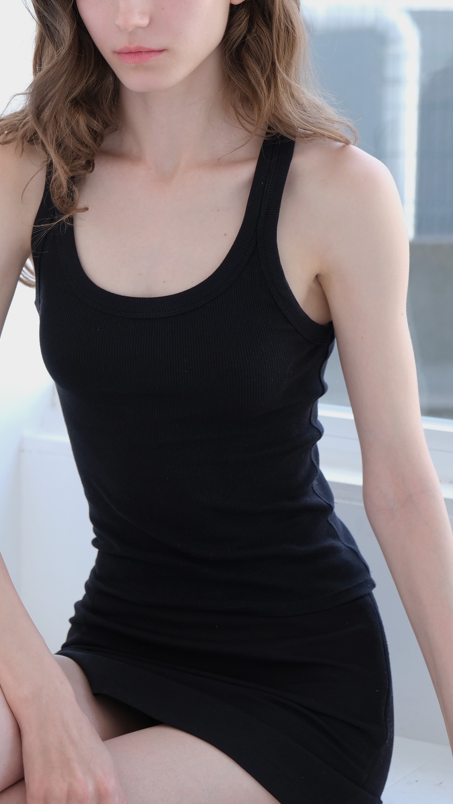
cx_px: 148
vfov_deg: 22.4
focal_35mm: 95
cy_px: 264
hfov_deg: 12.7
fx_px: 2028
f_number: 4
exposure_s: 1/125
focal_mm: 44.4
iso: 400
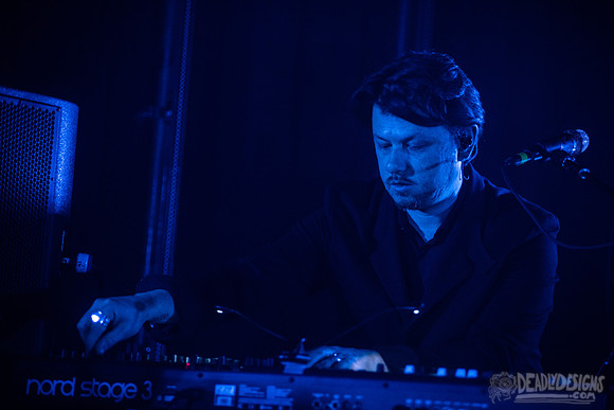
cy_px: 205
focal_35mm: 145
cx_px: 307
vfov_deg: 9.5
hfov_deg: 14.2
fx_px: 2474
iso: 3200
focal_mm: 145
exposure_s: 1/100
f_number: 3.2
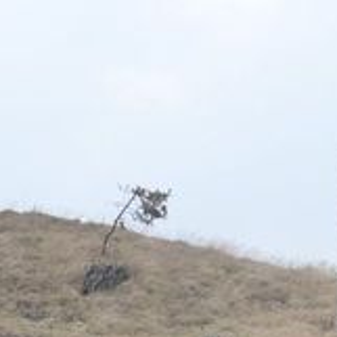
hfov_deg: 13.3
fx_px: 1399
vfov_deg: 13.1
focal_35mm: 127
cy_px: 492
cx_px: -84
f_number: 3.5
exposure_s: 1/500
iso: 160
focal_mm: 5
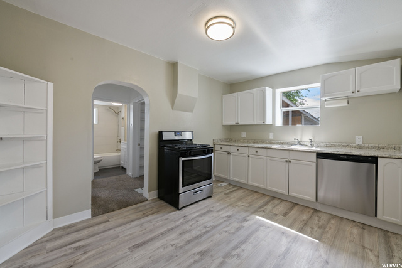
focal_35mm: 14
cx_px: 201
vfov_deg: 81.2
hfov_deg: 104.2
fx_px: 156
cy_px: 134
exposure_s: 1/8
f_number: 9
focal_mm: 14
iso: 200
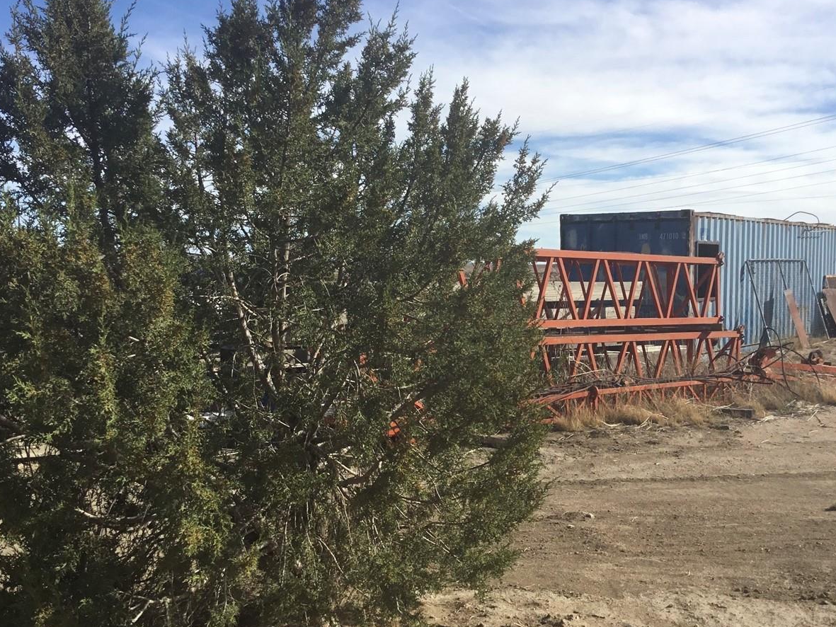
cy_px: 335
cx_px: 449
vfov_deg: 34.3
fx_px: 1014
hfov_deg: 44.8
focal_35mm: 42
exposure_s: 1/1597
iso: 25
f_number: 2.4
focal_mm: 3.3
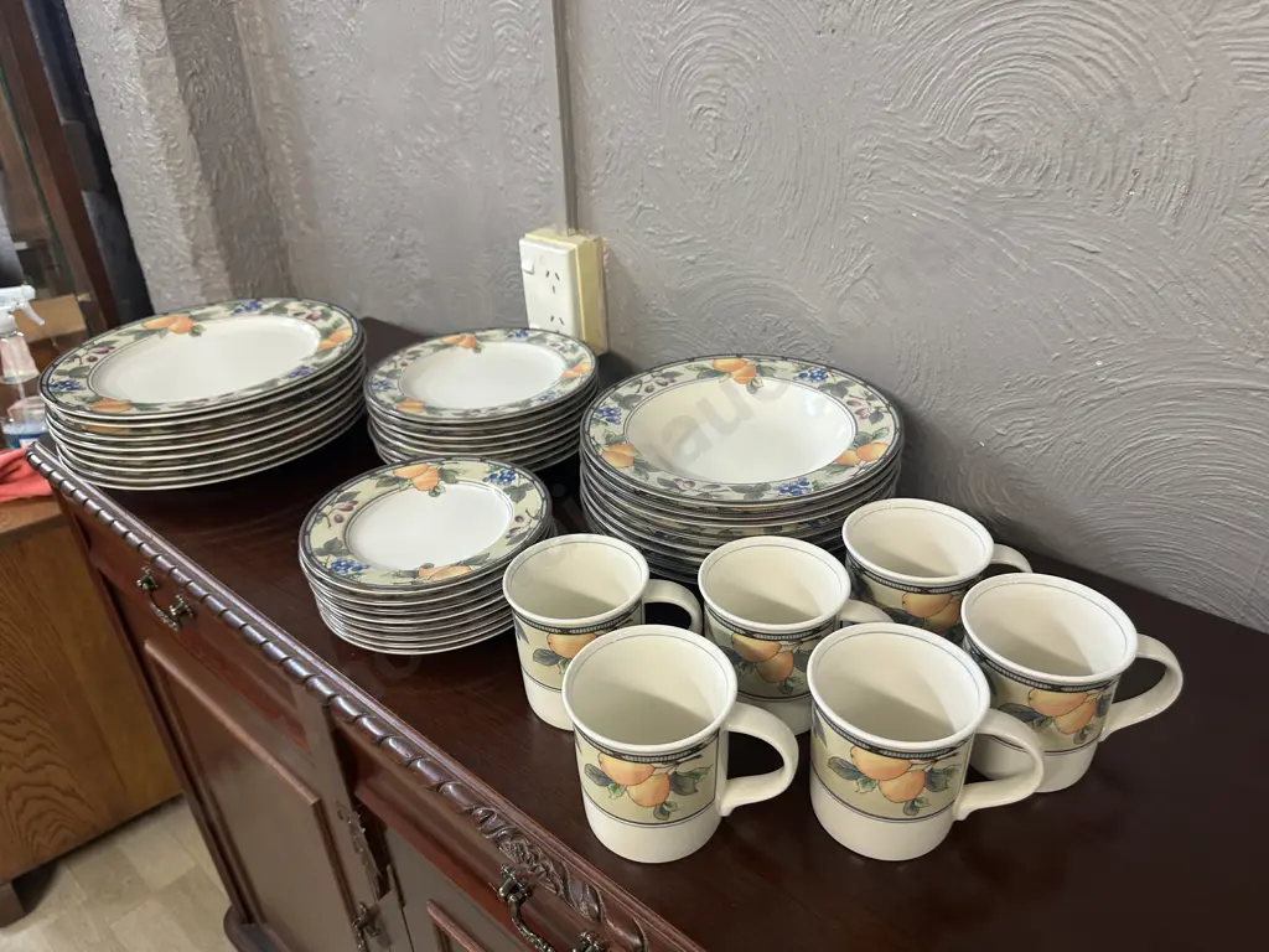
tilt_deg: -29.0
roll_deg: +1.9
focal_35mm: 24
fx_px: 880
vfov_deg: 56.8
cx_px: 634
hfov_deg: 71.6
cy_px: 476
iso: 125
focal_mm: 6.86
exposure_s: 1/50
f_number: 1.78
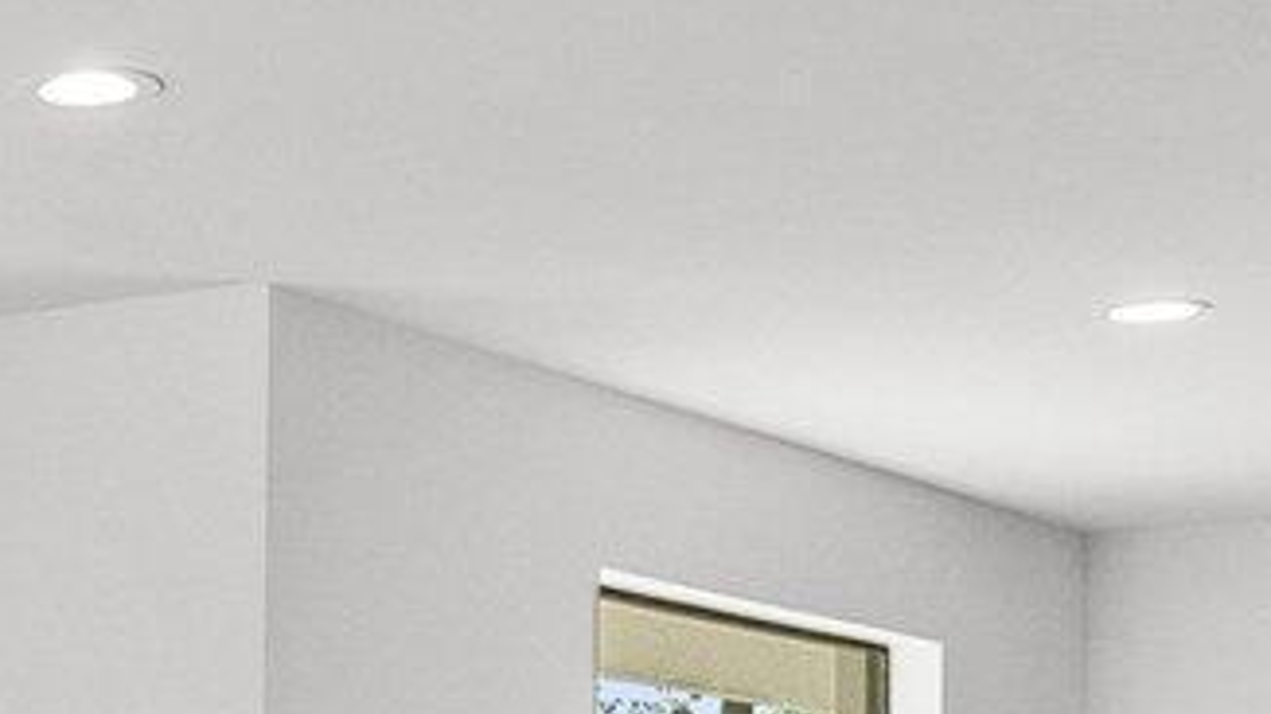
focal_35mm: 103
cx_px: -437
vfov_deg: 11.3
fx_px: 3470
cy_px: 1057
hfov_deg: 19.0
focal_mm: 16
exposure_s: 1/200
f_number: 8
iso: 2000
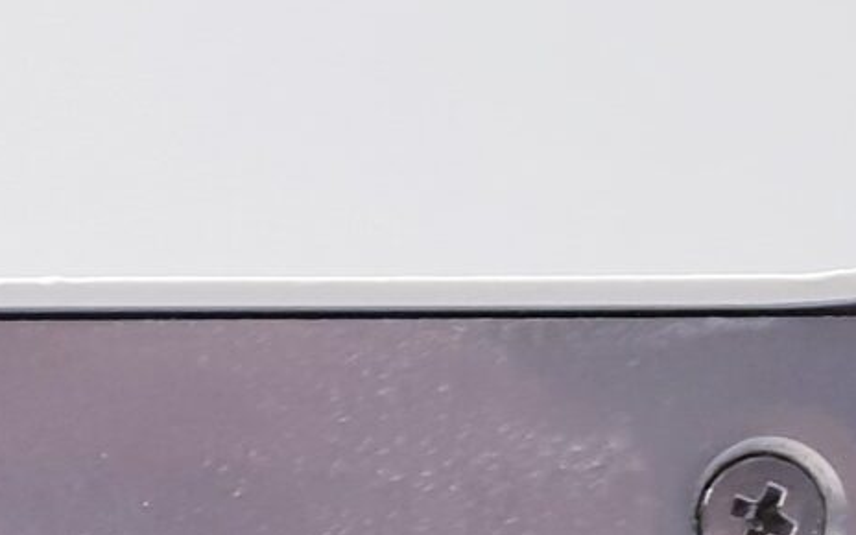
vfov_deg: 8.2
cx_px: -1116
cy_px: 1076
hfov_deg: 11.6
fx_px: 3546
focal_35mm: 152
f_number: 2.4
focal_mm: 4.3
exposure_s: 1/50
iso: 100
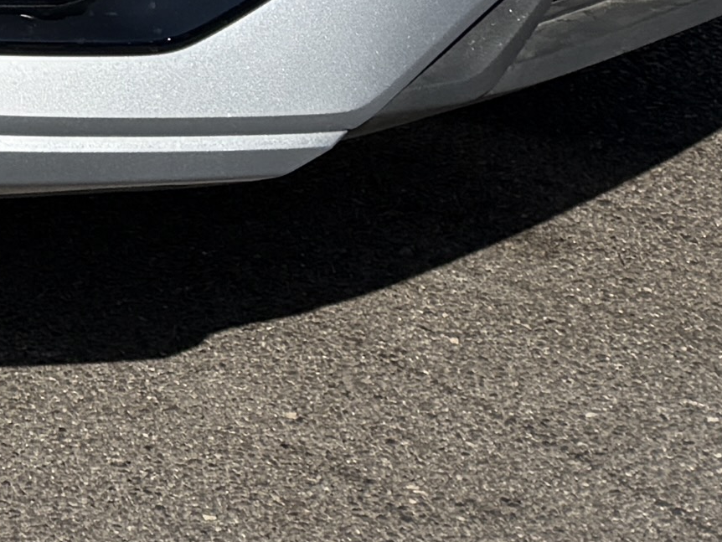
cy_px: -1064
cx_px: -984
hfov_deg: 10.7
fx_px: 3317
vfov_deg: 8.0
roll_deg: +0.8
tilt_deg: +0.8
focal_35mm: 159
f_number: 1.78
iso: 80
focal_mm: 6.76
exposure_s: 1/4673
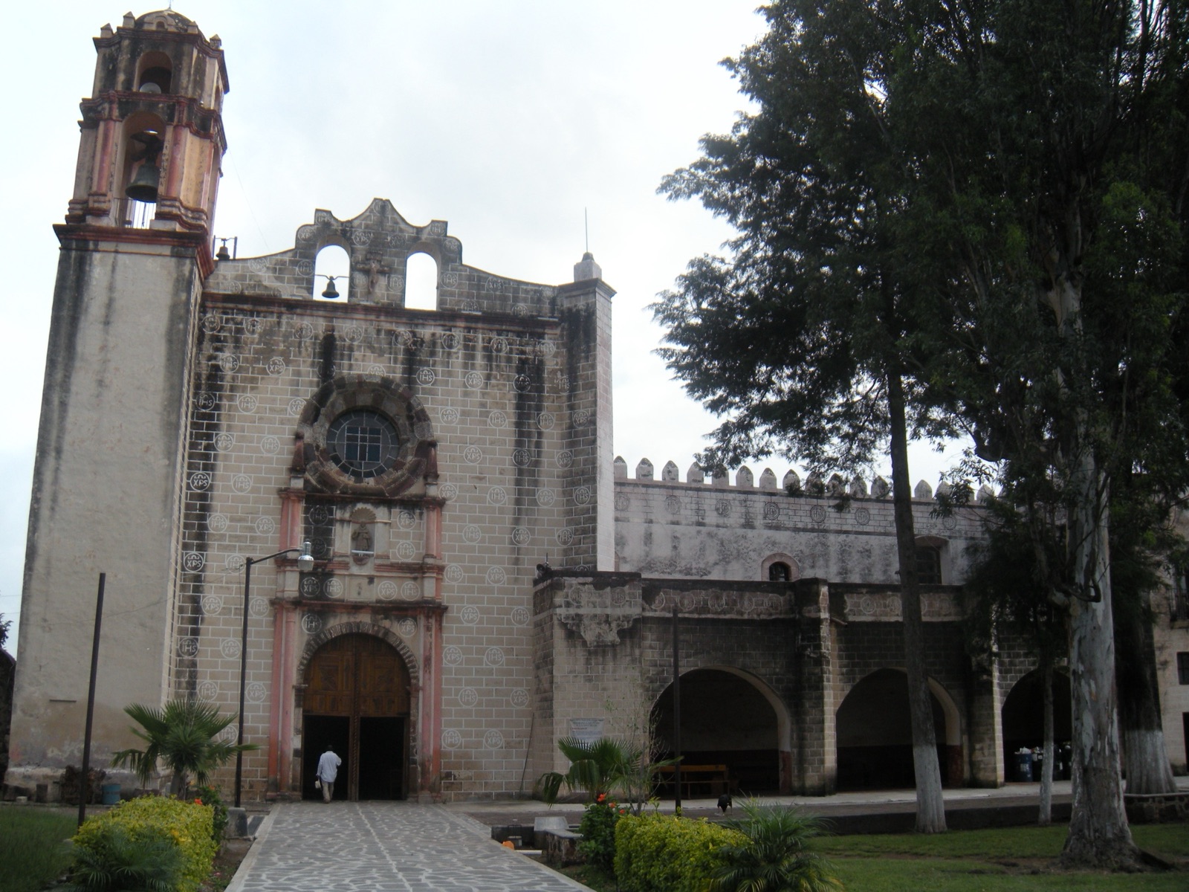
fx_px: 1202
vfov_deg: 40.7
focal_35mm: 35
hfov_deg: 52.6
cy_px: 446
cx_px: 594
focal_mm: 5.9
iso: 64
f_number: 3.8
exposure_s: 1/543
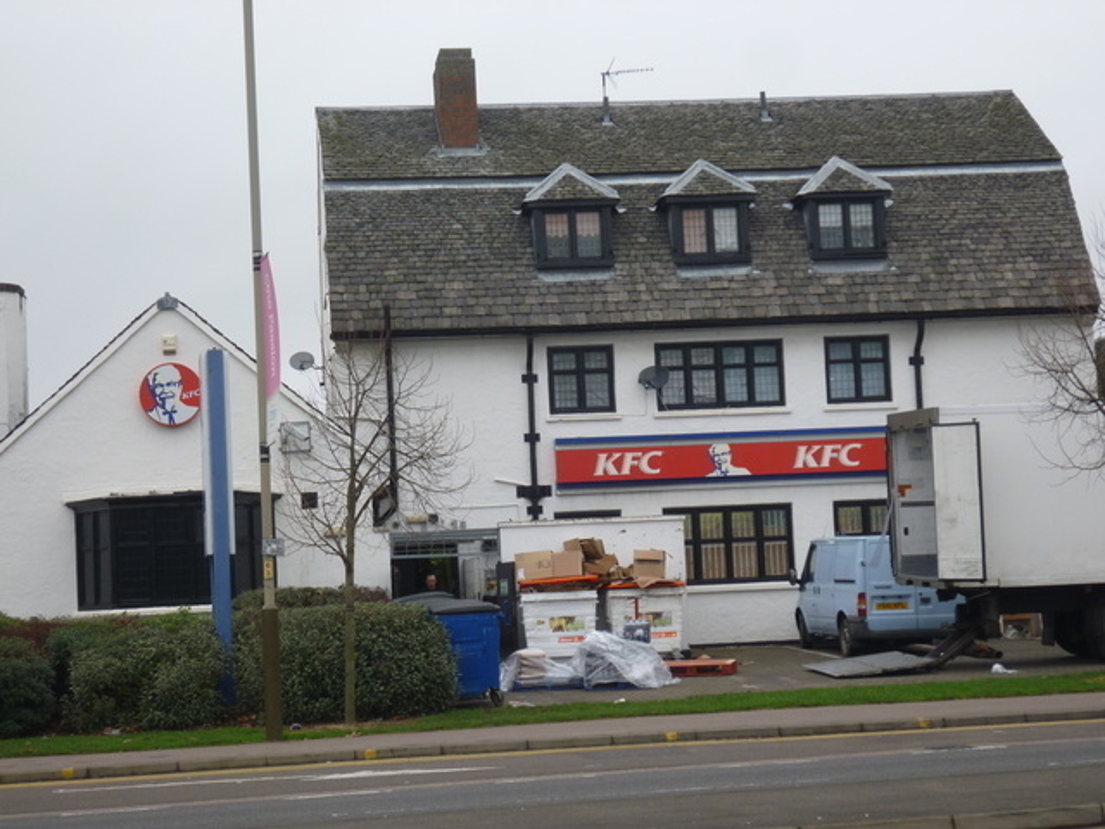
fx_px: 2394
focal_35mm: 75
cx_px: 552
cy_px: 414
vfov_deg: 19.6
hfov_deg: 26.0
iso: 80
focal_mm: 13.3
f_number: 4.2
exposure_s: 1/60
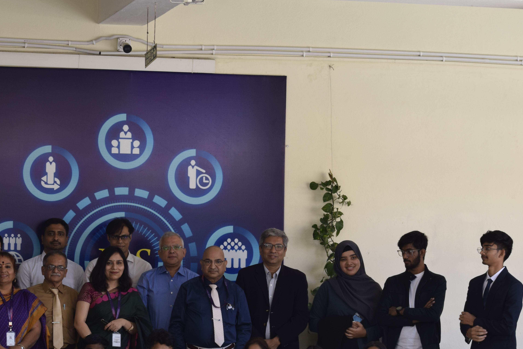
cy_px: 269
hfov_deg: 12.5
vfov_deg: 8.4
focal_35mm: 164
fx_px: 2382
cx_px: 183
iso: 400
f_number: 6.3
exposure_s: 1/160
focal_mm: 70
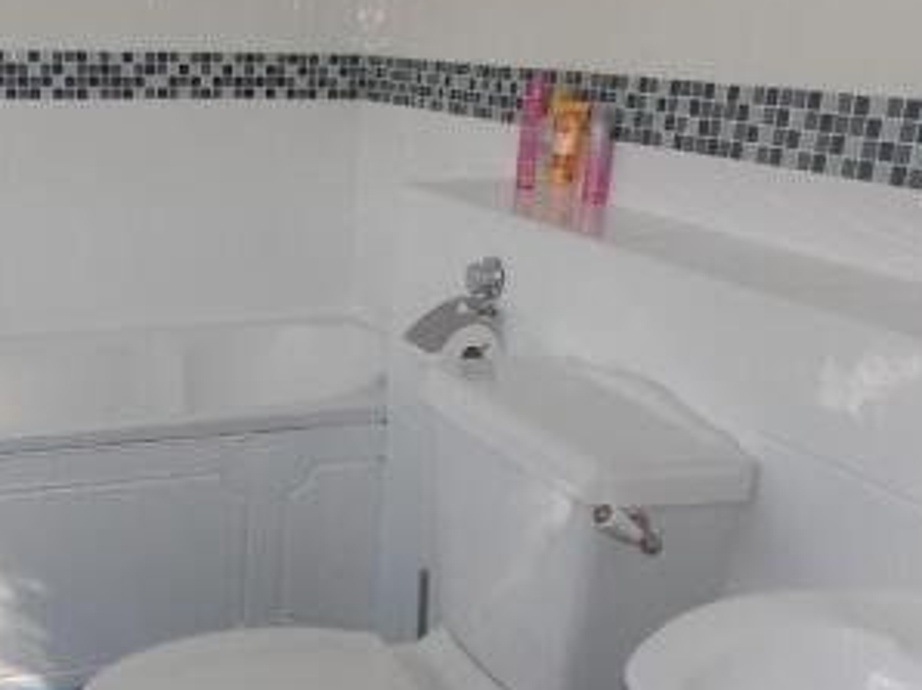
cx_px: 230
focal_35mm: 45
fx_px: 1198
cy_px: 438
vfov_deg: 32.0
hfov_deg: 40.9
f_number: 3.1
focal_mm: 4
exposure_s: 1/125
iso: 80
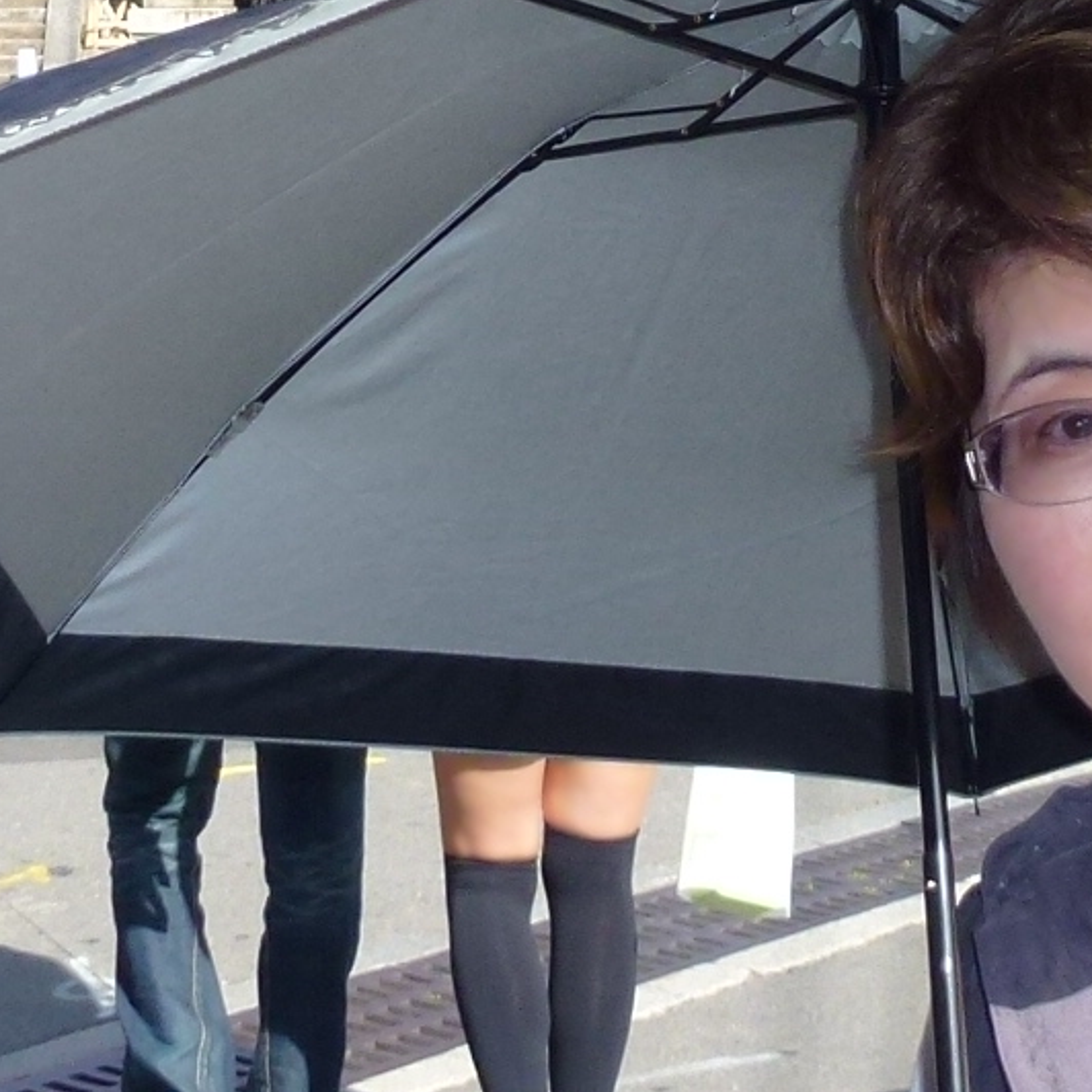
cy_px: 154
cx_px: 755
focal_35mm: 102
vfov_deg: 16.9
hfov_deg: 17.0
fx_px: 3640
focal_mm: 4.3
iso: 100
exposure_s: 1/500
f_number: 3.3
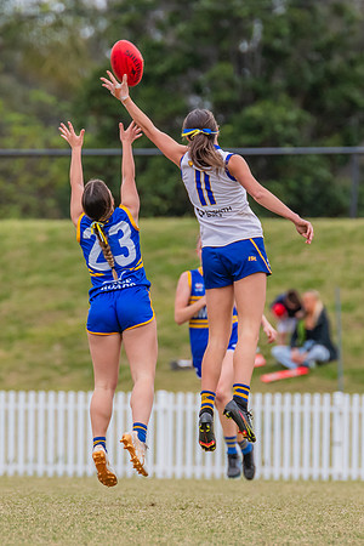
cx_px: 114
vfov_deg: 2.5
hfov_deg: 1.7
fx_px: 12602
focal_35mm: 831
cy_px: 239
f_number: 7.1
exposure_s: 1/1250
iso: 800
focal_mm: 420
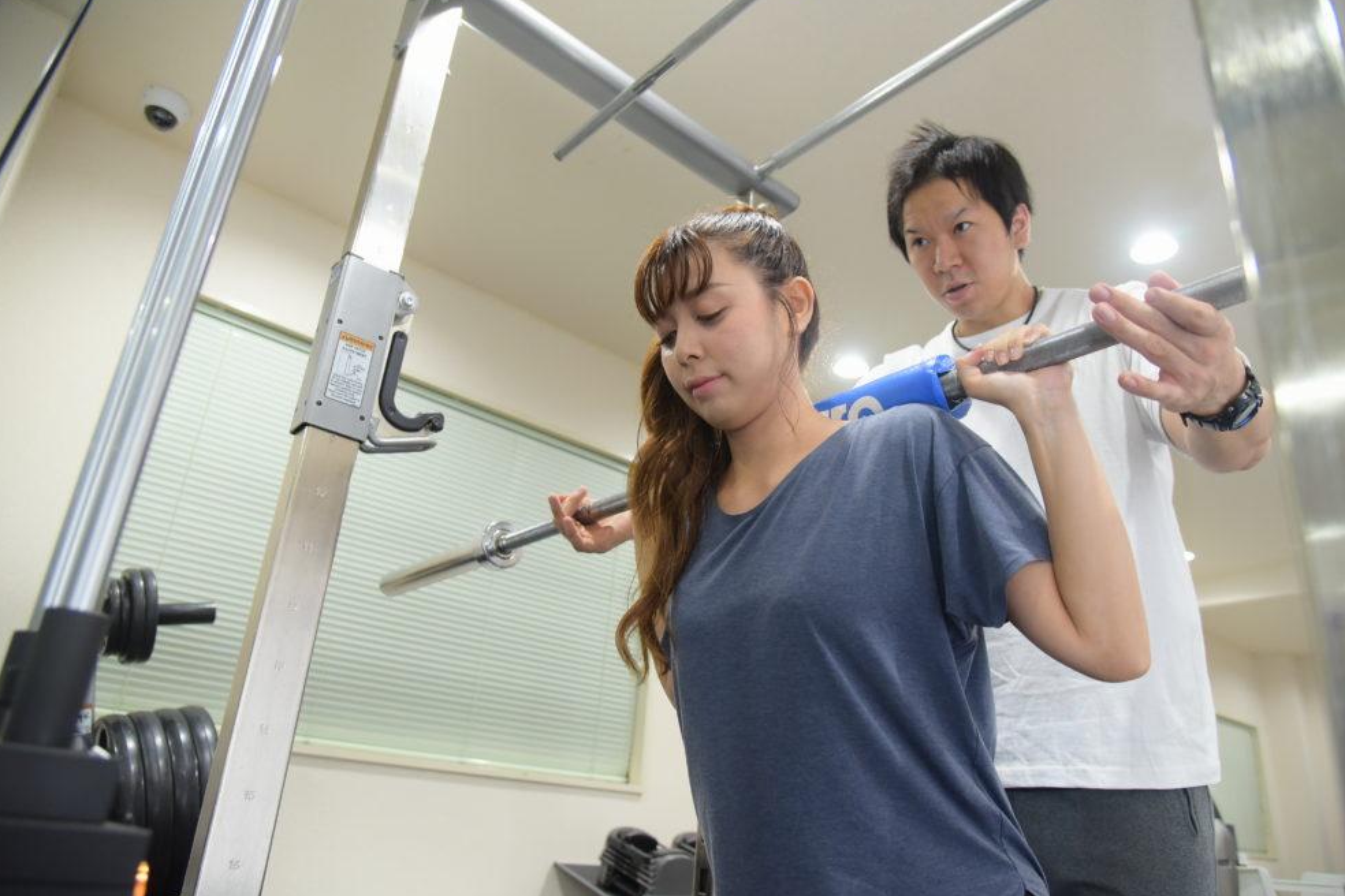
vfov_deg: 51.3
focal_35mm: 25
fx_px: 934
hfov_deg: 71.5
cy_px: 449
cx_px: 690
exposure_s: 1/160
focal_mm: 24
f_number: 4
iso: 1600
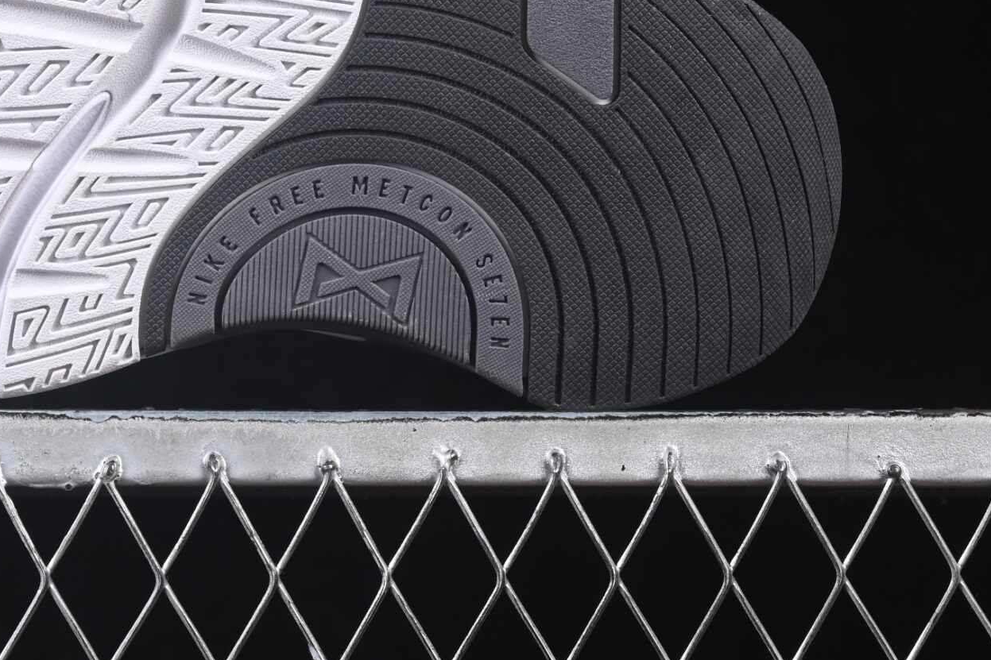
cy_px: -11
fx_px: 4238
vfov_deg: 8.9
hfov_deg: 13.2
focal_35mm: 154
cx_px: 141
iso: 160
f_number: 7.1
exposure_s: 1/80
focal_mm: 50
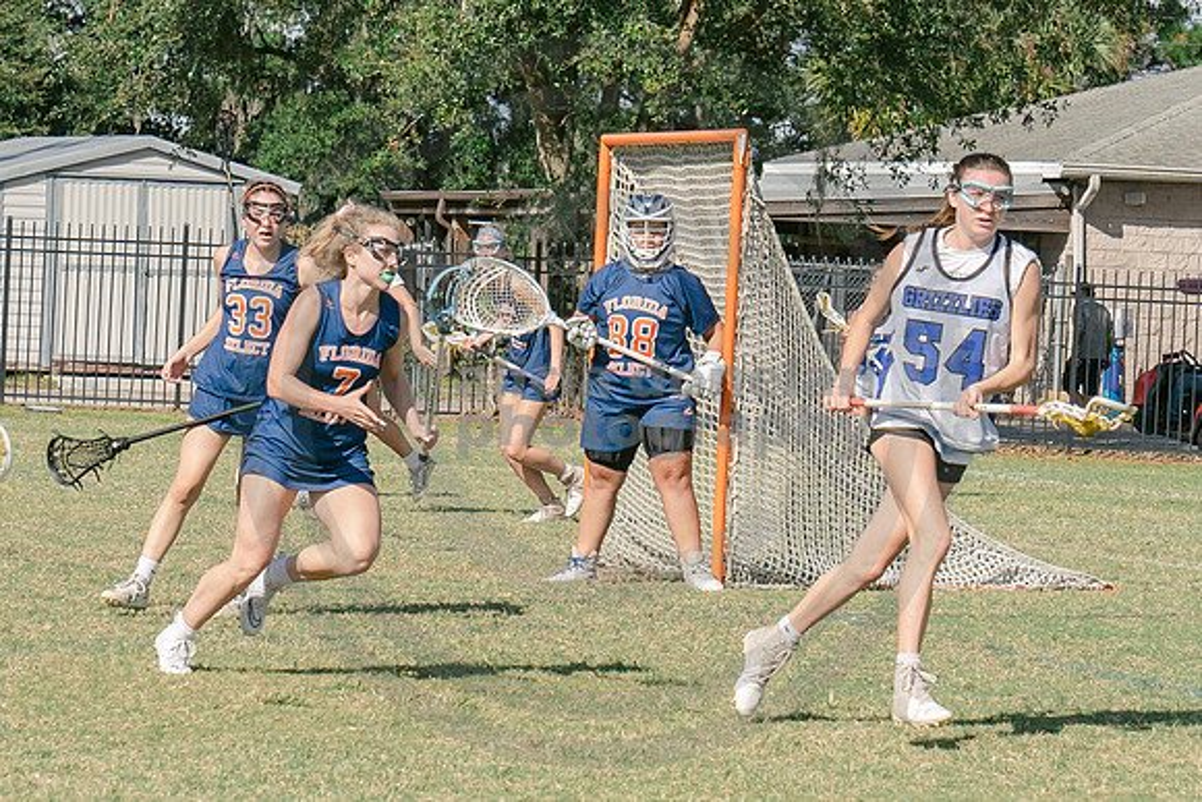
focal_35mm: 214
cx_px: 565
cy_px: 373
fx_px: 7135
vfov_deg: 6.4
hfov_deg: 9.6
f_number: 5.6
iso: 250
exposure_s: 1/1250
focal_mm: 70
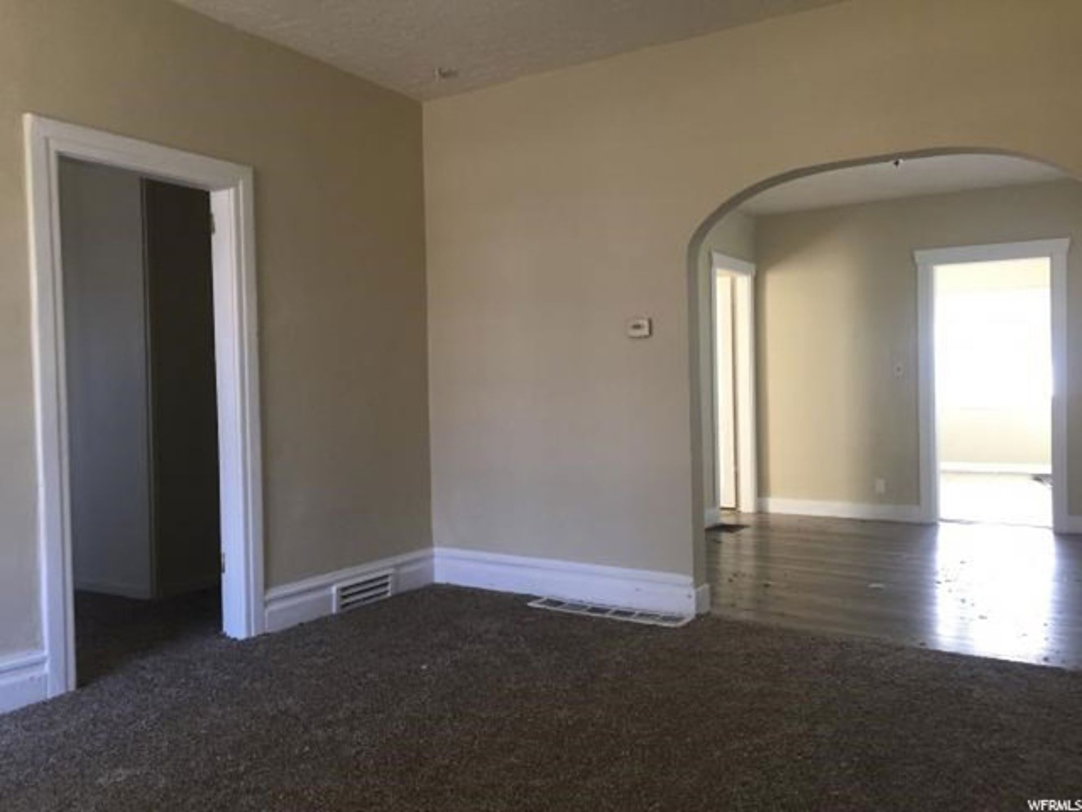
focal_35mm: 29
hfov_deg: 61.7
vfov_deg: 48.2
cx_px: 541
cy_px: 406
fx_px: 906
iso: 50
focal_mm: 4.15
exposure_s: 1/30
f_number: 2.2
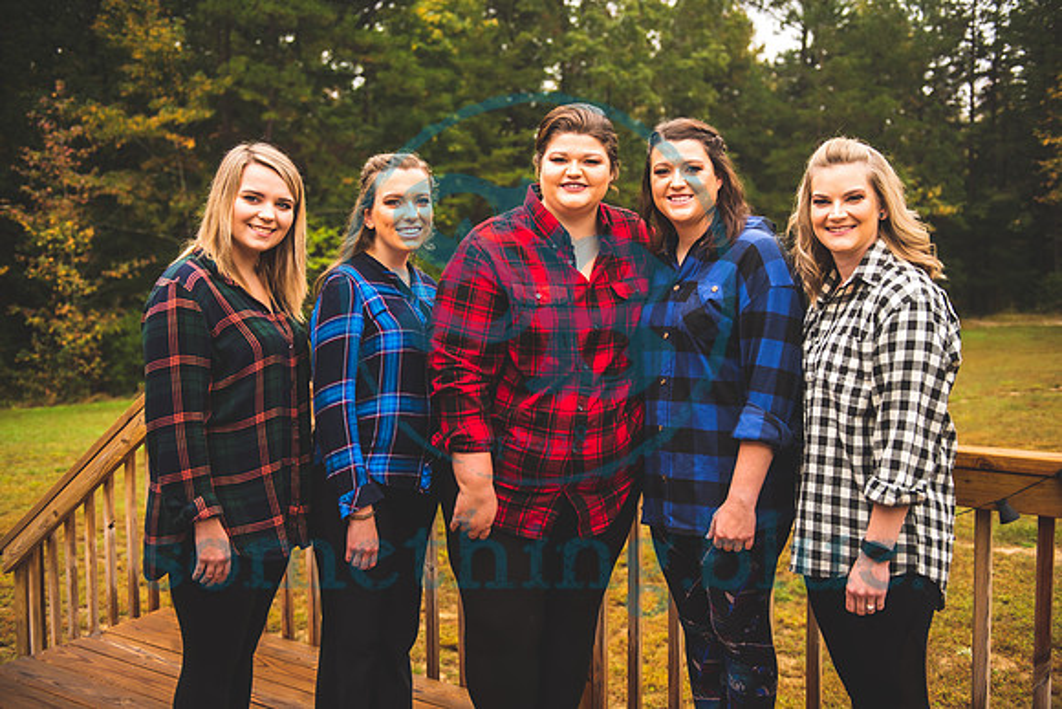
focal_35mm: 38
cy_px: 354
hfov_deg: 50.7
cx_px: 531
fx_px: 1121
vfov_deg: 35.1
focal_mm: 38
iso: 200
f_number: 2.8
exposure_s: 1/400
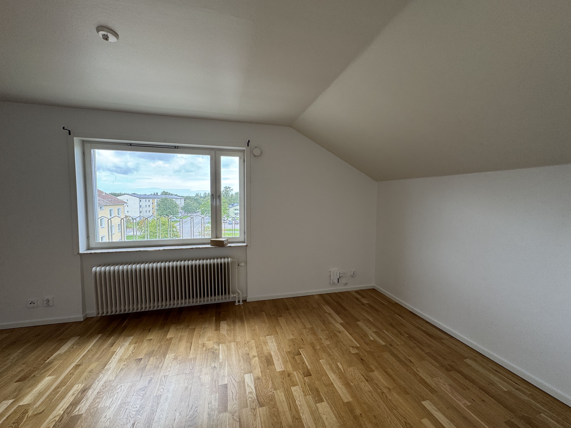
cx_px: 286
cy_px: 214
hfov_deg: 102.1
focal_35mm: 14
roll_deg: -0.6
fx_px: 231
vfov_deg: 85.7
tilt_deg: -3.0
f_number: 2.2
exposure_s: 1/99
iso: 64
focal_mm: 2.22
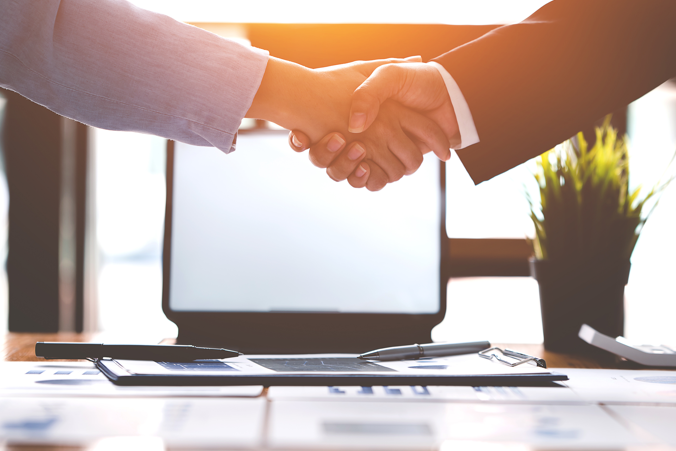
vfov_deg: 9.9
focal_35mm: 139
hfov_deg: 14.8
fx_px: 2611
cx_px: 355
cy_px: 164
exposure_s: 1/200
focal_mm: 105
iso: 125
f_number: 2.8
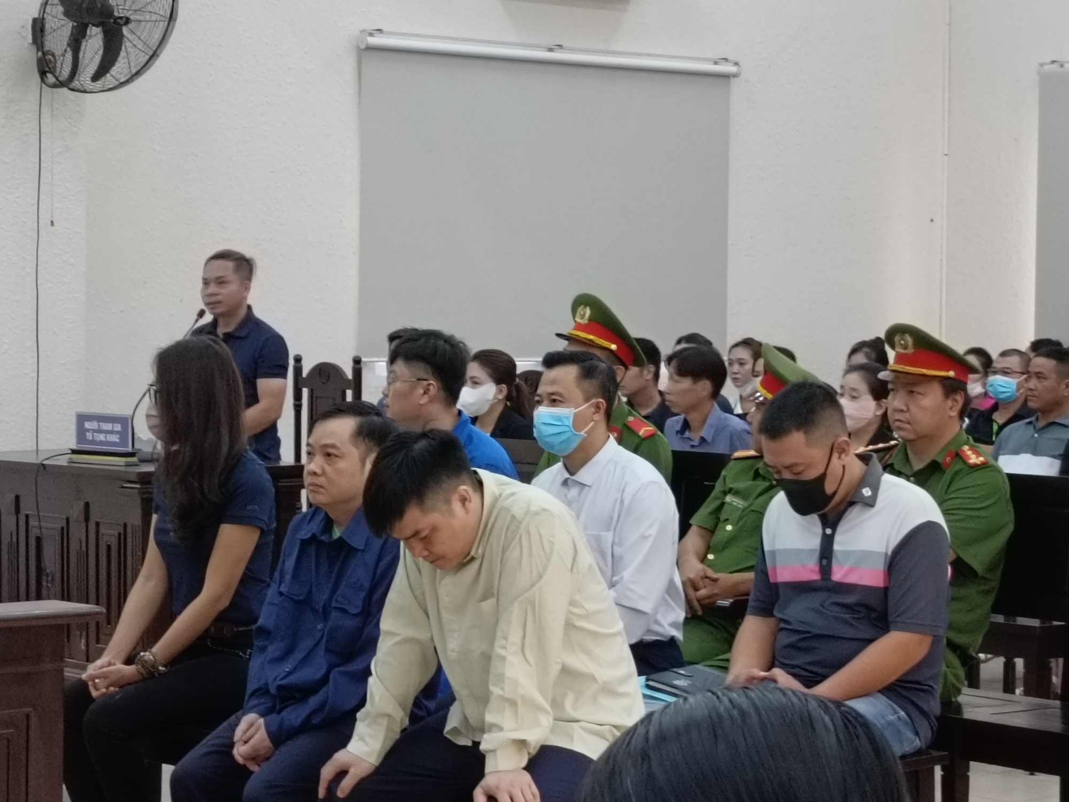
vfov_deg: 15.2
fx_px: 2996
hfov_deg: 20.2
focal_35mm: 97
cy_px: 401
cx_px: 534
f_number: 1.7
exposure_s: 1/50
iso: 800
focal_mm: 4.7
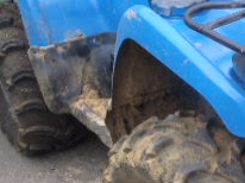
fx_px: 615
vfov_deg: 16.9
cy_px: 94
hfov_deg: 21.8
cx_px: 239
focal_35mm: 87
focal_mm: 5
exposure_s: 1/100
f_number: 4.5
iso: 80
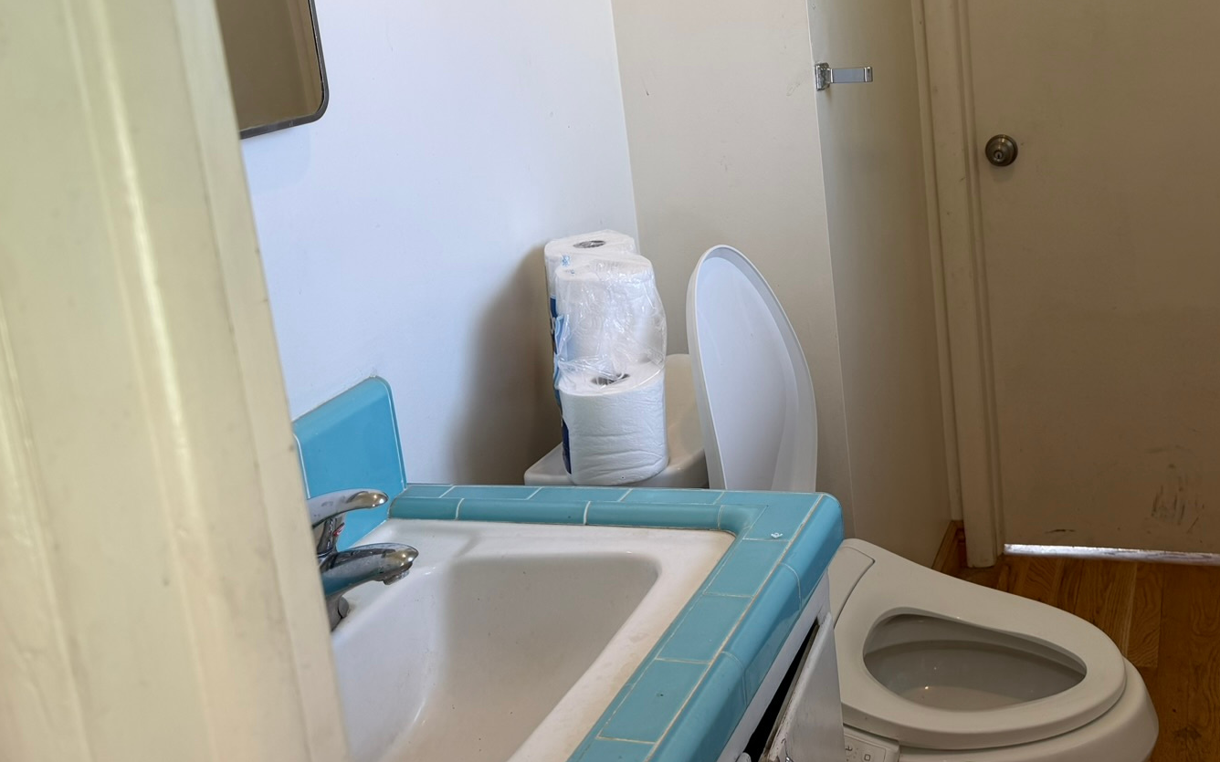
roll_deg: +5.7
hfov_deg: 49.4
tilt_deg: -10.8
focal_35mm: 39
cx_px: 823
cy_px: 186
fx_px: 1297
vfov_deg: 32.1
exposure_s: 1/120
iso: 64
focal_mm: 6.76
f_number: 1.78
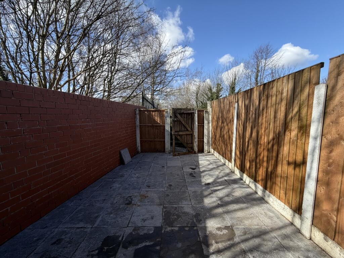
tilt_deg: -5.0
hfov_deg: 102.1
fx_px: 139
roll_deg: +0.7
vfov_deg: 85.7
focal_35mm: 14
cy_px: 129
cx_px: 172
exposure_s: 1/709
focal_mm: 2.22
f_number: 2.2
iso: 40
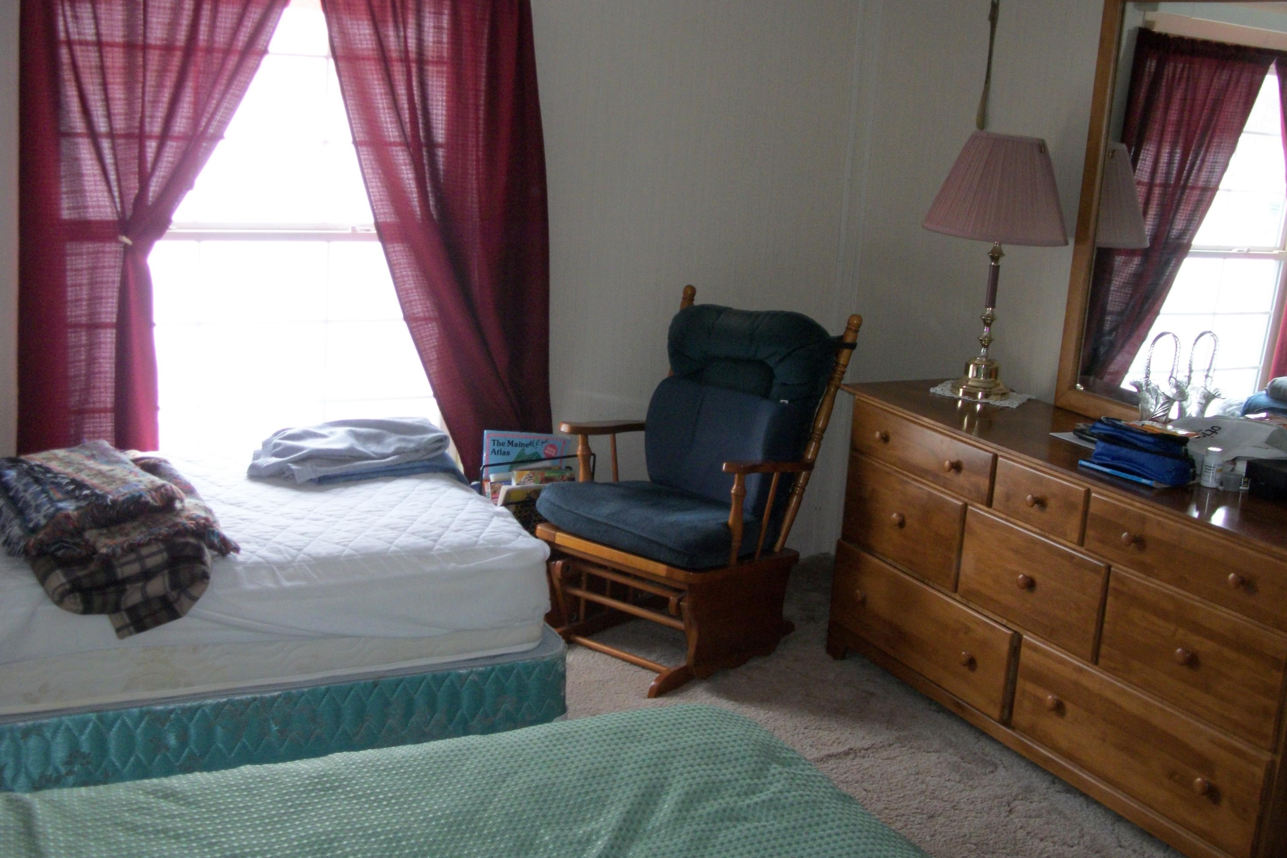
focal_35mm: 42
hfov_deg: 46.4
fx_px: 1501
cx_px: 646
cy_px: 414
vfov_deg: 31.9
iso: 160
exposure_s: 1/40
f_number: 3.2
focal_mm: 7.1
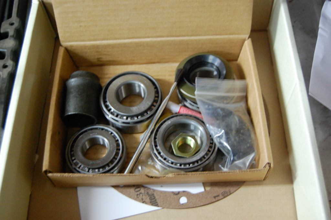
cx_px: 166
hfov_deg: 42.4
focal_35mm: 46
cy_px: 110
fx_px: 427
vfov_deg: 28.9
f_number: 4.5
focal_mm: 31
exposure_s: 1/6
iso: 1600
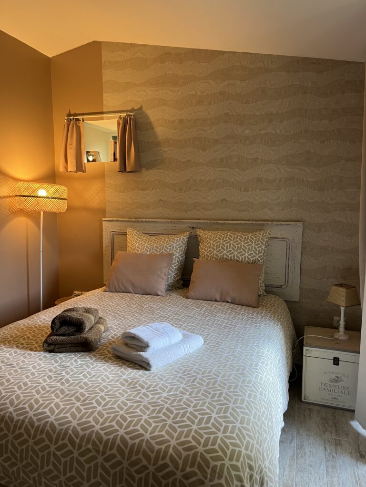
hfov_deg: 53.1
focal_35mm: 26
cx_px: 183
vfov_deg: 67.3
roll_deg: +0.6
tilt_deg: -7.3
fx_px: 367
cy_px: 244
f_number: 1.6
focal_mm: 5.1
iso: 100
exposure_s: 1/50
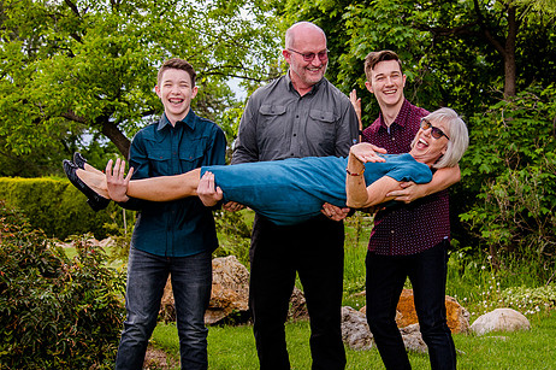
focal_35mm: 56
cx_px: 344
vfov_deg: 24.1
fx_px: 864
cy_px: 205
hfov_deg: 35.5
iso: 160
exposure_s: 1/200
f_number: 4.5
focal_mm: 35
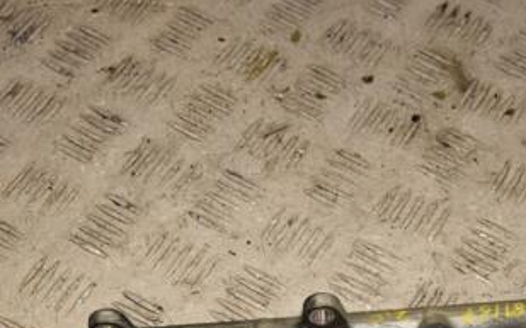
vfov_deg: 15.5
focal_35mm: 83
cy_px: 311
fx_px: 1190
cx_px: 361
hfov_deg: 24.8
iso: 800
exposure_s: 1/200
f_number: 9
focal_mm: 28
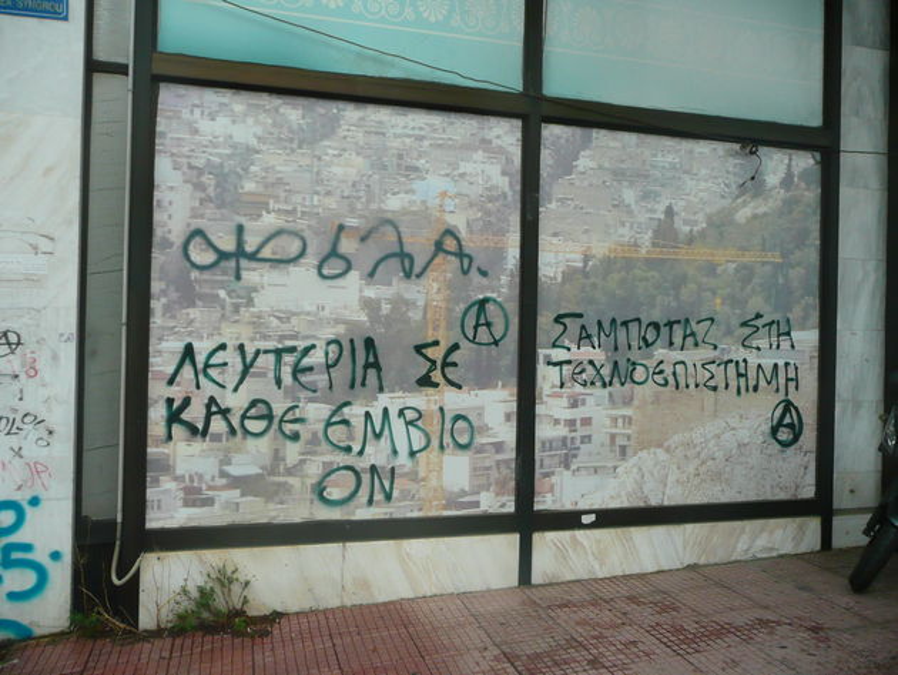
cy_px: 338
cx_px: 449
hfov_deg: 63.4
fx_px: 727
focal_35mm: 28
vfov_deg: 49.8
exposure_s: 1/60
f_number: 3.3
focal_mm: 4.6
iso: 200
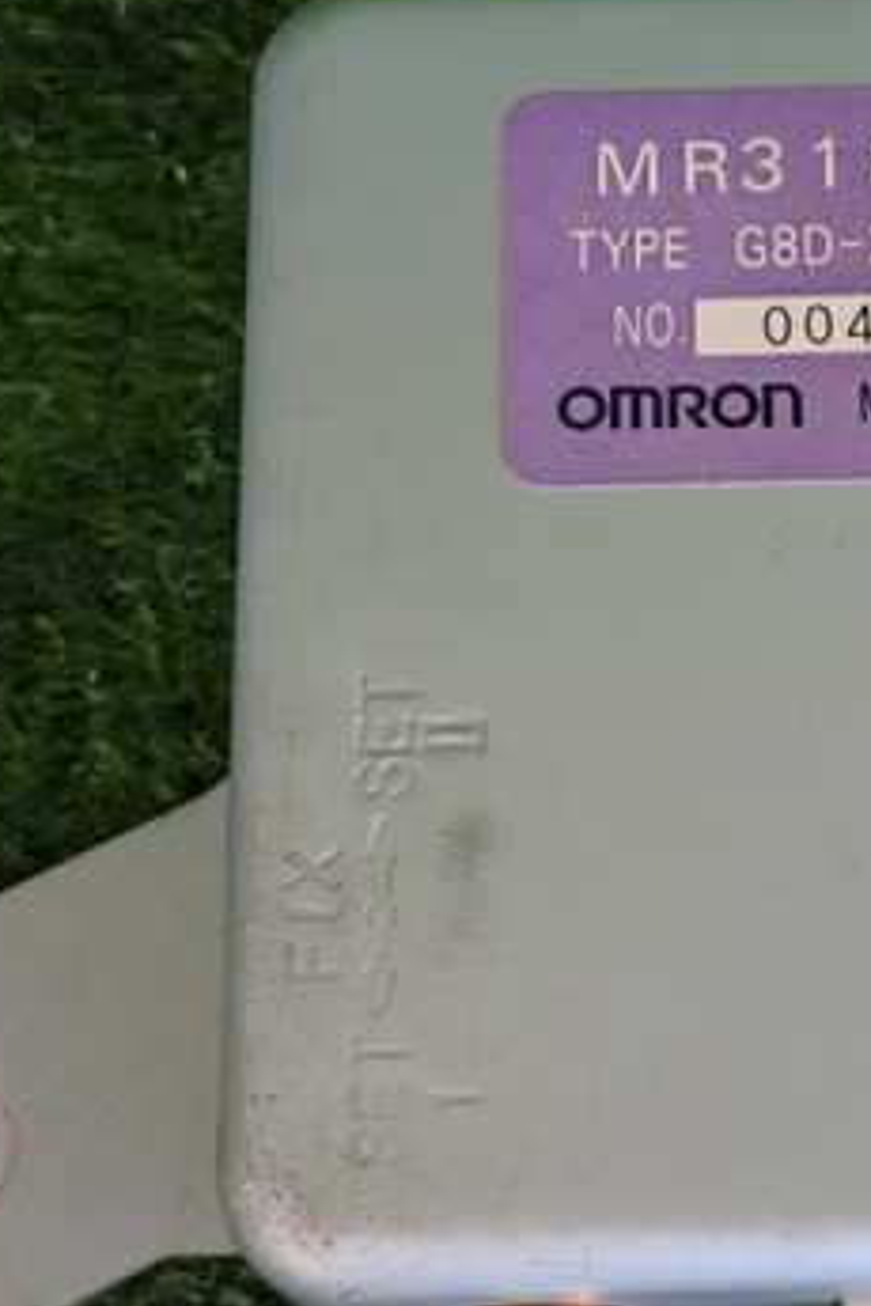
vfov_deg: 23.9
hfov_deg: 15.8
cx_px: 837
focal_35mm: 85
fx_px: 3085
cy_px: 674
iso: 200
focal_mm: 8.4
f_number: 3.1
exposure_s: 1/50
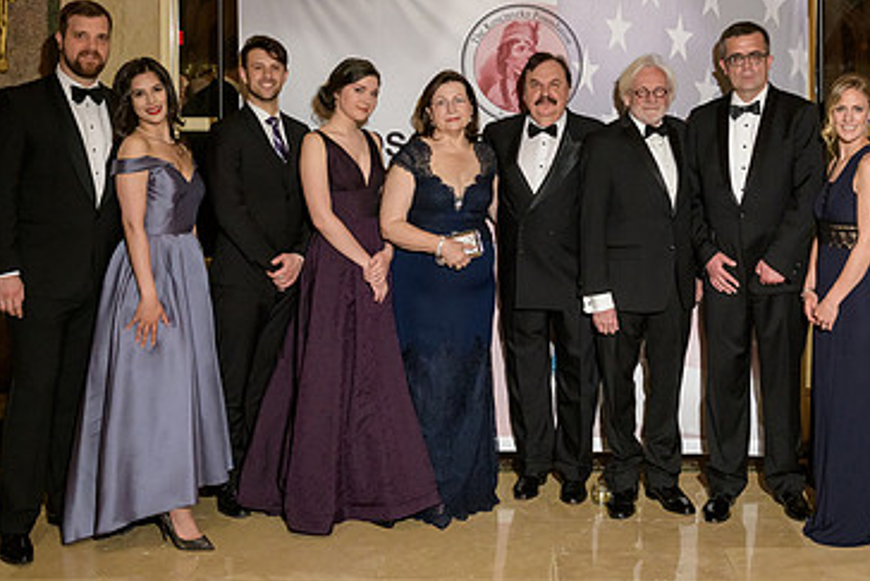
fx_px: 1233
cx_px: 535
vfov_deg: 26.3
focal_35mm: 51
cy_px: 190
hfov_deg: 38.7
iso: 1000
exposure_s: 1/100
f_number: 5
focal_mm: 32
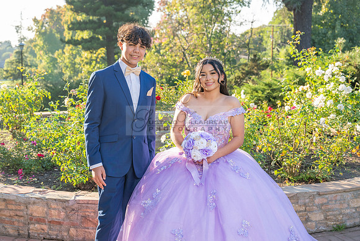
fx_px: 570
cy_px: 120
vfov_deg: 23.8
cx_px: 180
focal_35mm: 57
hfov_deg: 35.0
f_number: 5.6
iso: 200
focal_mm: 57
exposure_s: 1/200
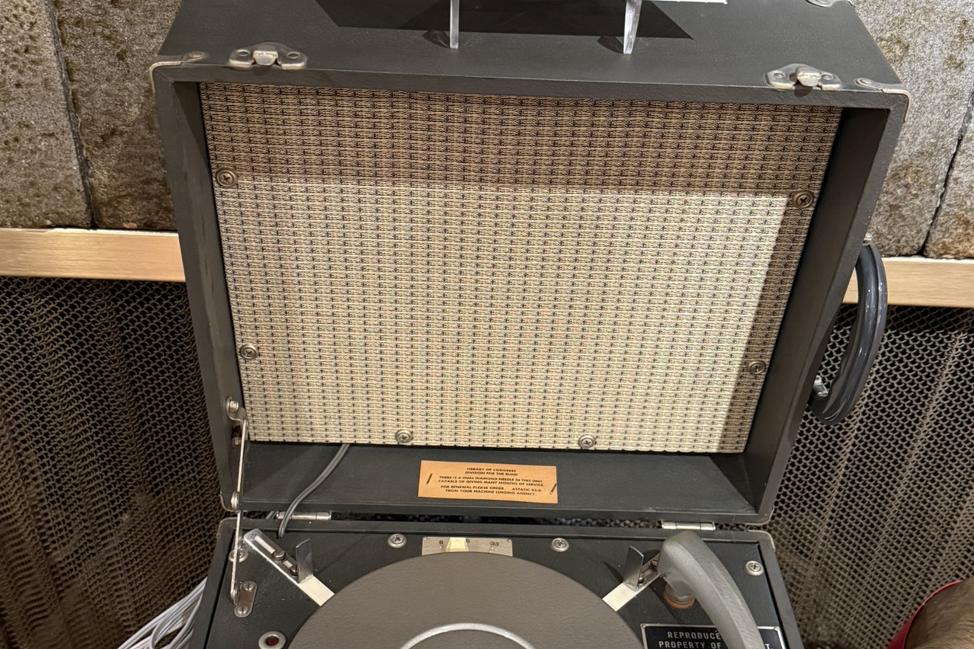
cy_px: 428
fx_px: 1082
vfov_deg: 33.1
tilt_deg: -39.0
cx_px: 493
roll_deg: -3.3
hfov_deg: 48.5
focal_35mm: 40
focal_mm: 6.76
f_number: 1.78
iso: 640
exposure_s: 1/40
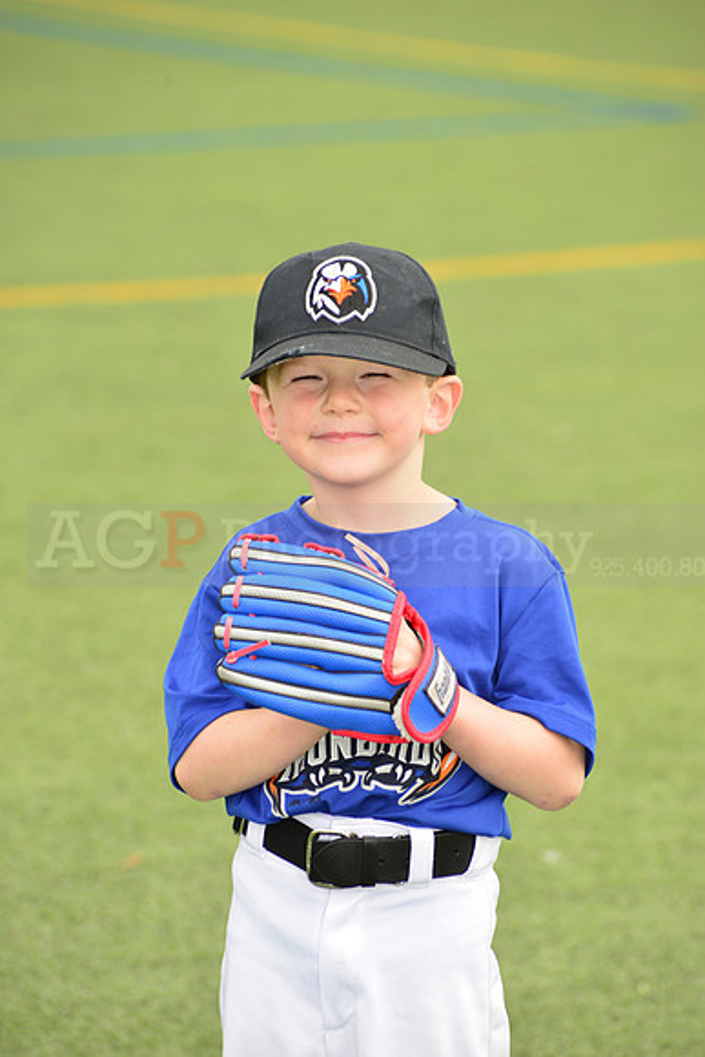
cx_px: 352
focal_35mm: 200
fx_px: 5871
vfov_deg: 10.3
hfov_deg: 6.9
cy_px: 528
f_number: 8
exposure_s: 1/200
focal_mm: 200
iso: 250
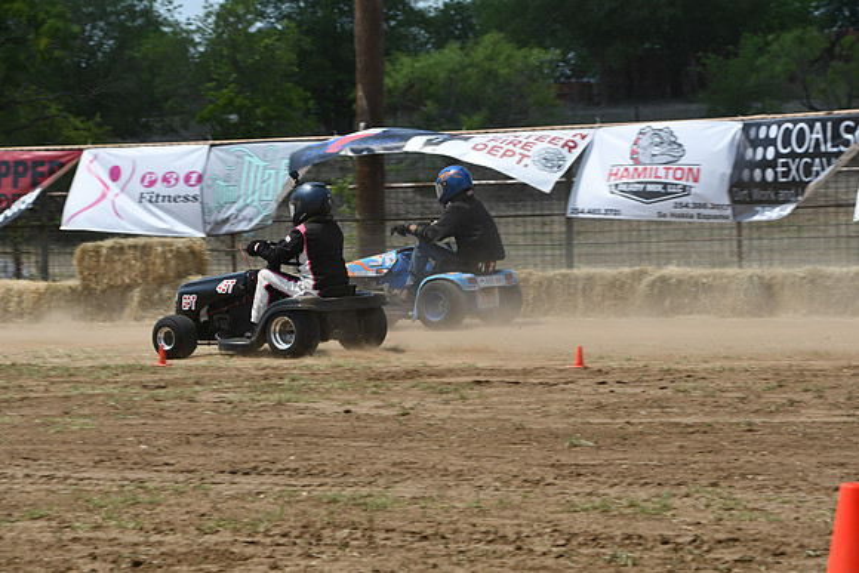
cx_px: 430
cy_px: 286
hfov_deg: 11.8
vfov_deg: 7.9
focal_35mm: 174
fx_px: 4153
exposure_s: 1/400
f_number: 10
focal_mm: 116
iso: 100
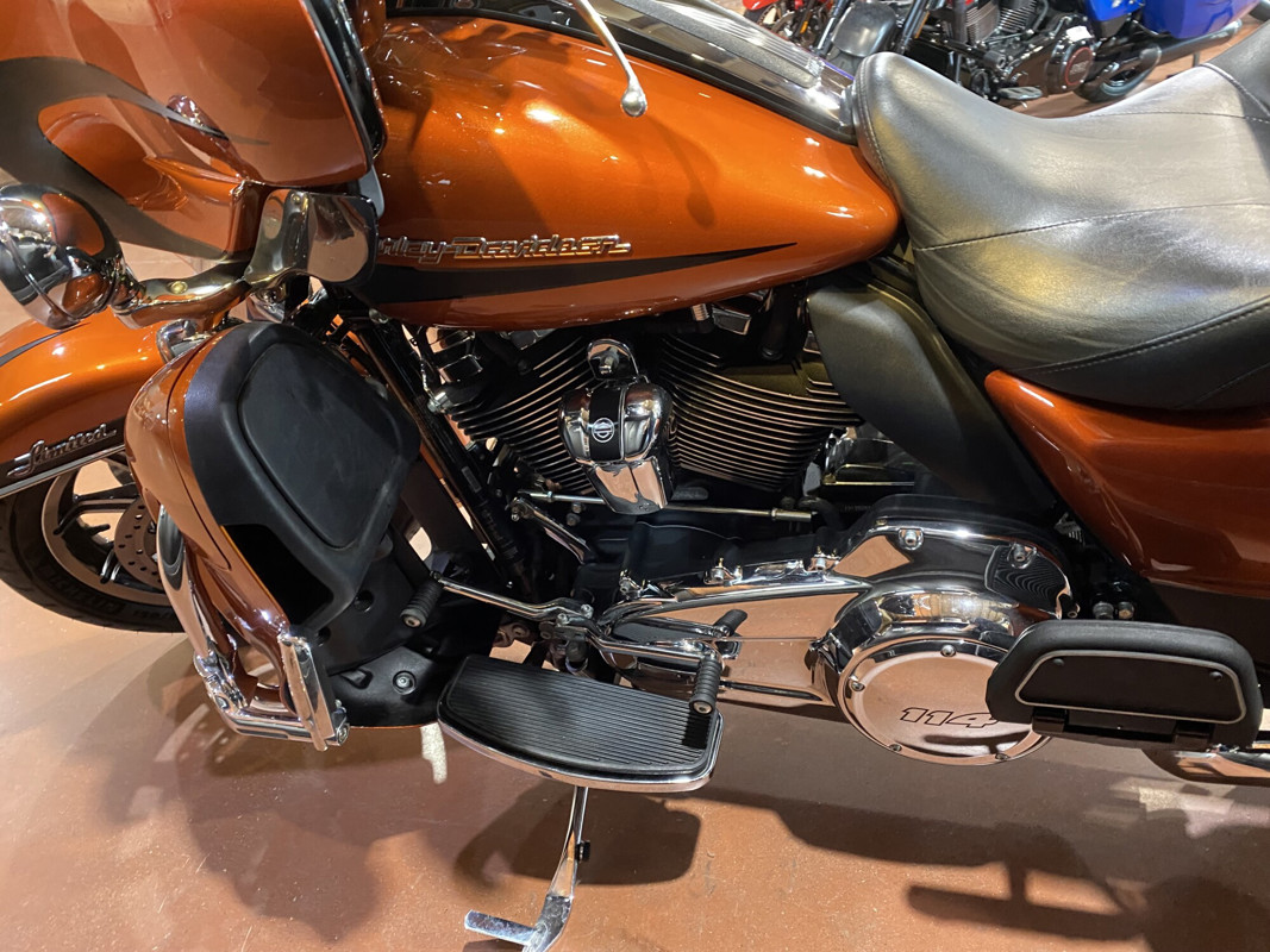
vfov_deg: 53.1
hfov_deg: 67.3
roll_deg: +7.6
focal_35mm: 26
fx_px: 954
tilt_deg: -28.0
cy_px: 476
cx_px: 635
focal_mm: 4.25
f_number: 1.8
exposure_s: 1/30
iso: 500
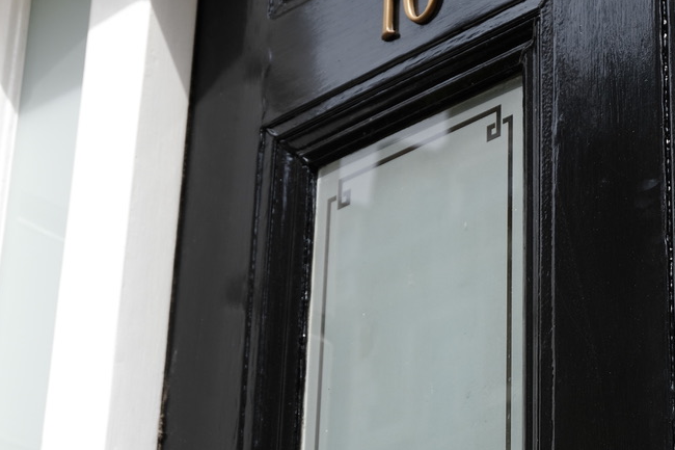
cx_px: 551
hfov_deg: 17.3
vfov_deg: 11.7
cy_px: 196
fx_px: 2193
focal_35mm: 117
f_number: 5.6
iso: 200
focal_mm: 46.7
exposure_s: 1/550
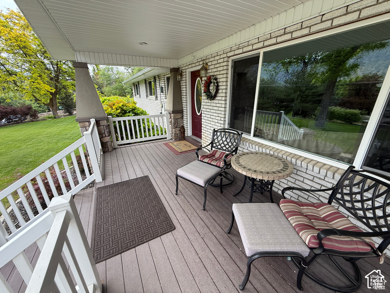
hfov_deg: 102.1
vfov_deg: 85.7
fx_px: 158
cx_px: 195
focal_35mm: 14
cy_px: 146
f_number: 2.2
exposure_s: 1/274
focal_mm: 2.22
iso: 50
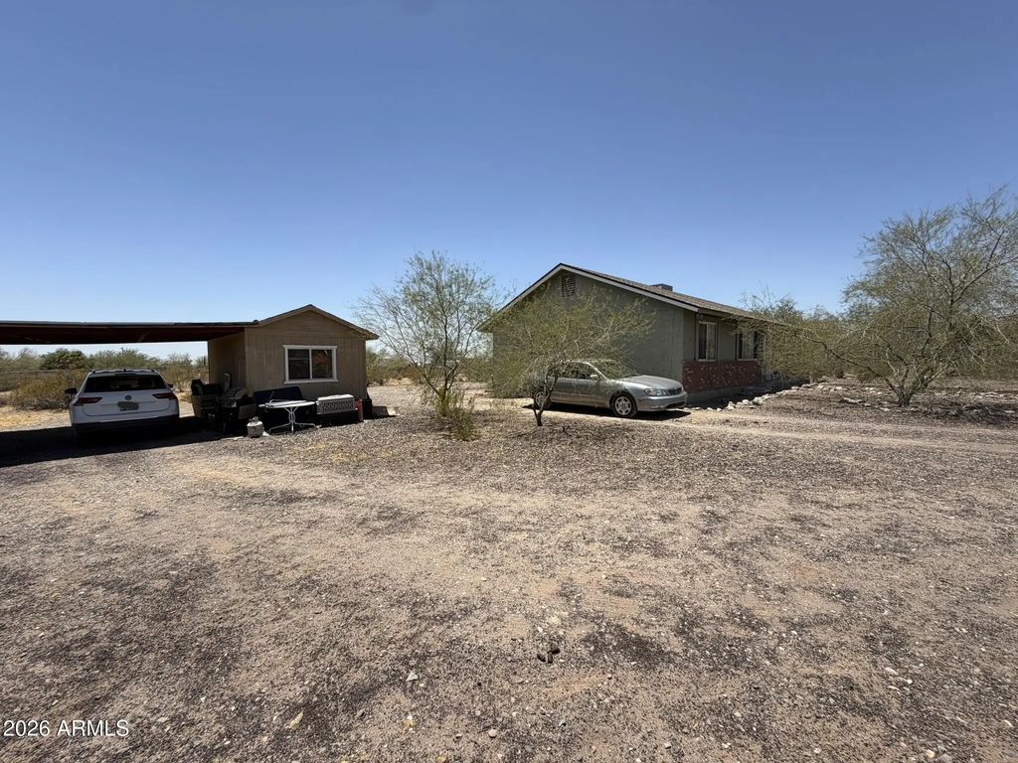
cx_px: 509
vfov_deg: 85.7
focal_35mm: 14
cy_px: 382
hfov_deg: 102.1
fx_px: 412
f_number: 2.2
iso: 20
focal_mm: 2.22
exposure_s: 1/985
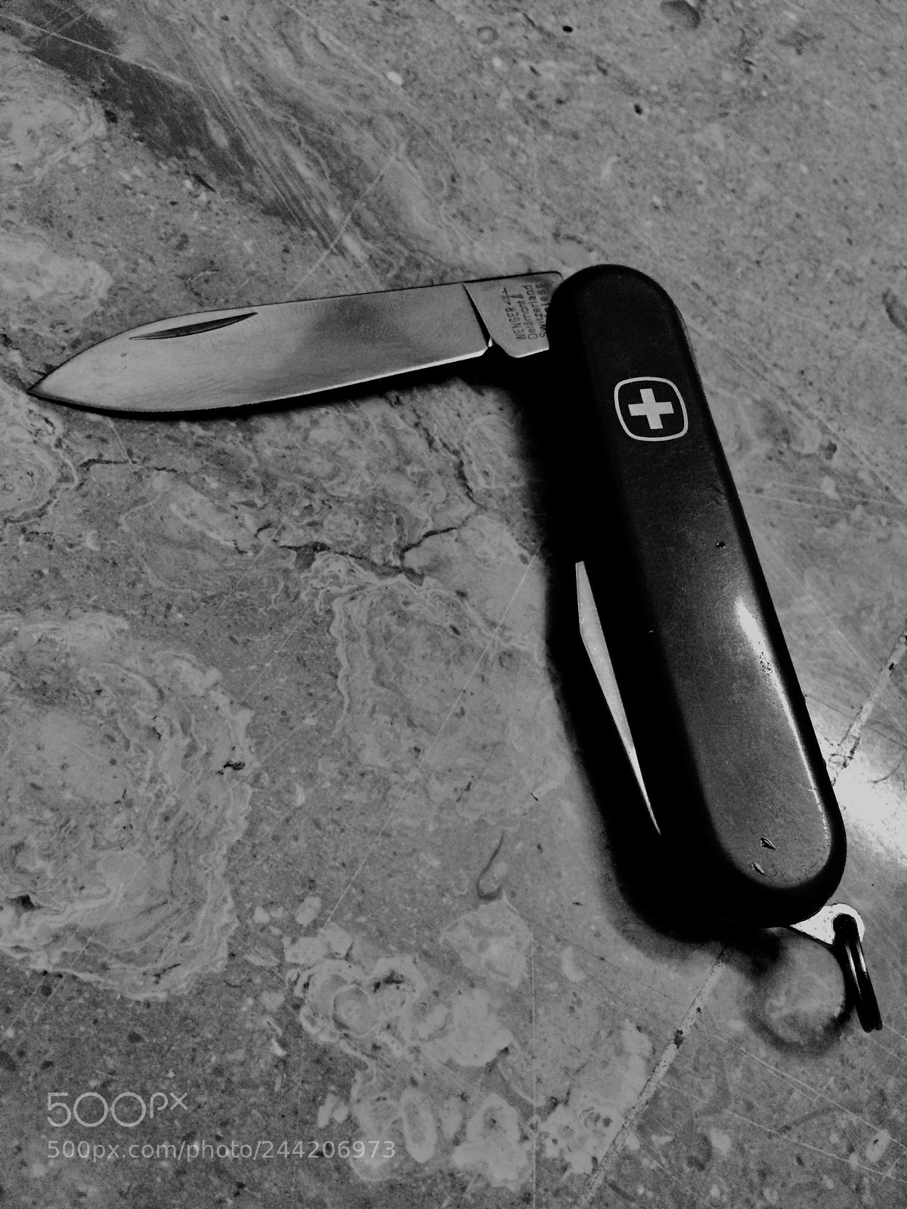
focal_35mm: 29
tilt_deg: -64.2
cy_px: 604
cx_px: 454
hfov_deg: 48.2
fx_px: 1013
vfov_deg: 61.7
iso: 250
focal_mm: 4.15
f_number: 2.2
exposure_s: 1/33
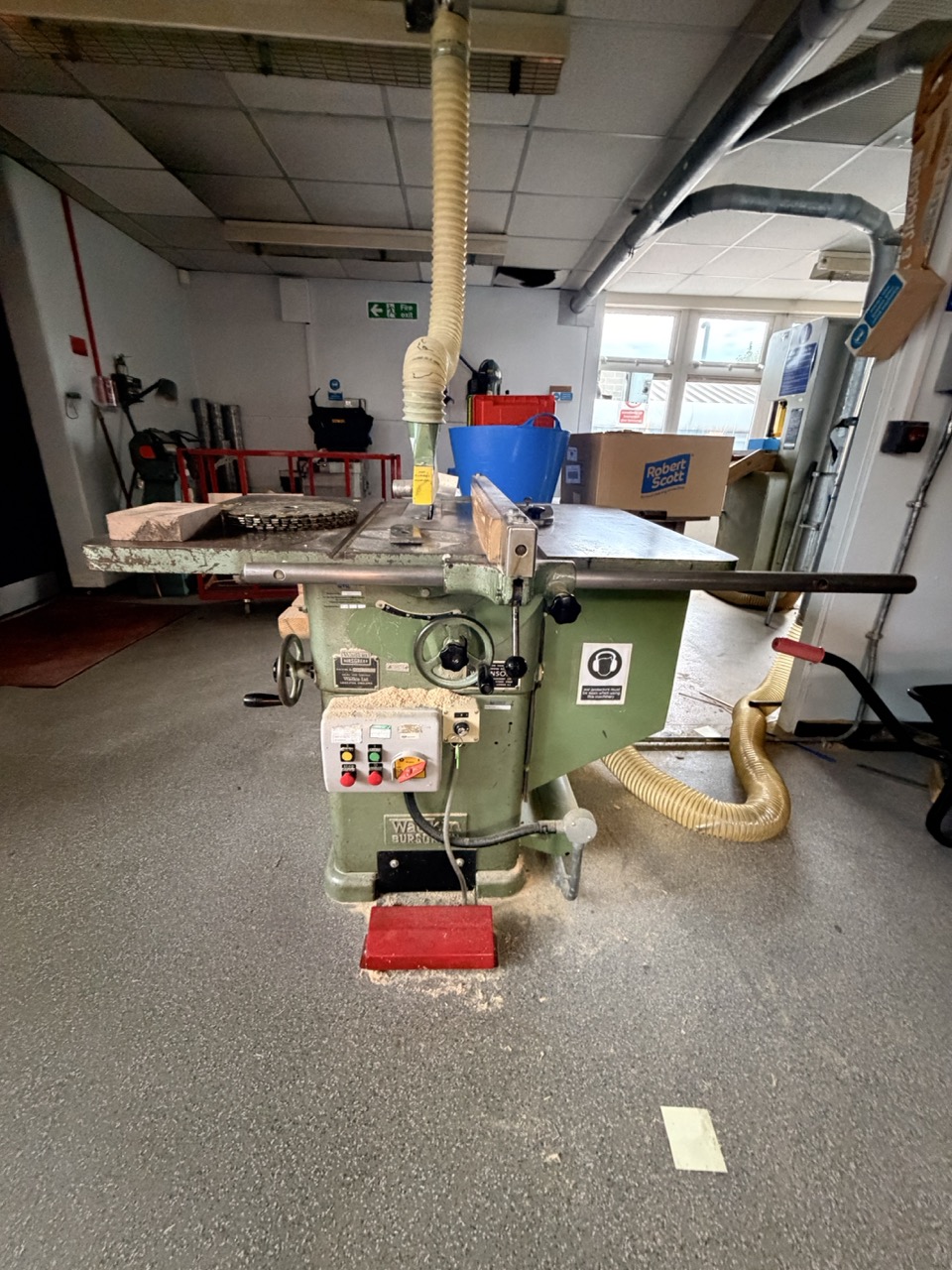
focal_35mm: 14
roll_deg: -2.2
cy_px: 635
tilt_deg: -20.7
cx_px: 476
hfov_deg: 85.7
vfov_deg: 102.1
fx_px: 513
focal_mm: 2.22
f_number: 2.2
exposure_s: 1/50
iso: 800
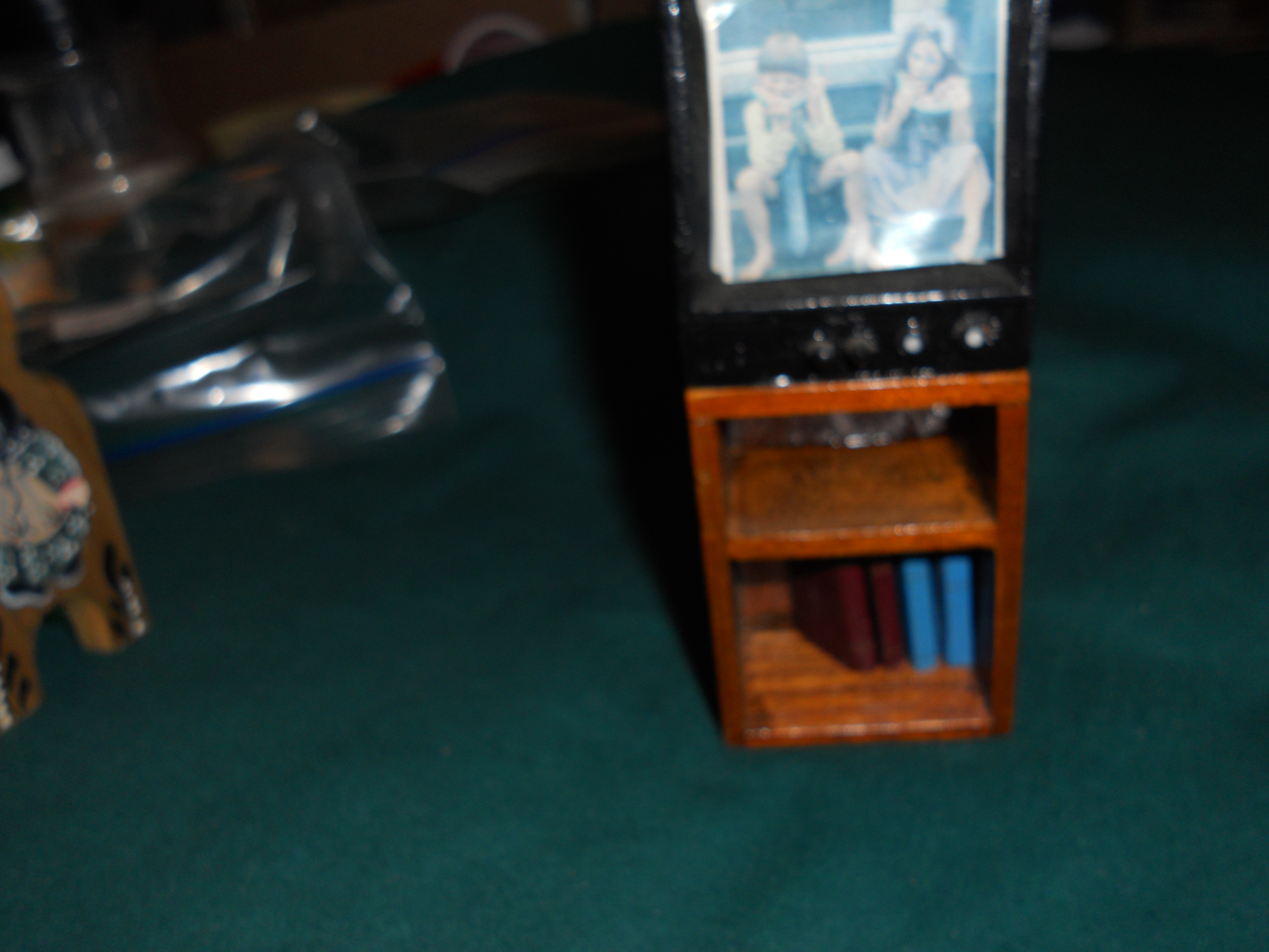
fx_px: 1173
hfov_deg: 56.8
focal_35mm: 32
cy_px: 476
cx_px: 634
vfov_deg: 44.2
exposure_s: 1/25
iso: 80
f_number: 8.8
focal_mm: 5.8
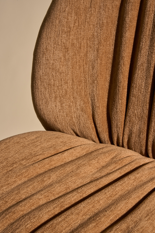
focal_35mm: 70
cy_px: 116
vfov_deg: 28.8
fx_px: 452
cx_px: 78
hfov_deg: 19.5
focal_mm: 70
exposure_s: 8
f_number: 22
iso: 200
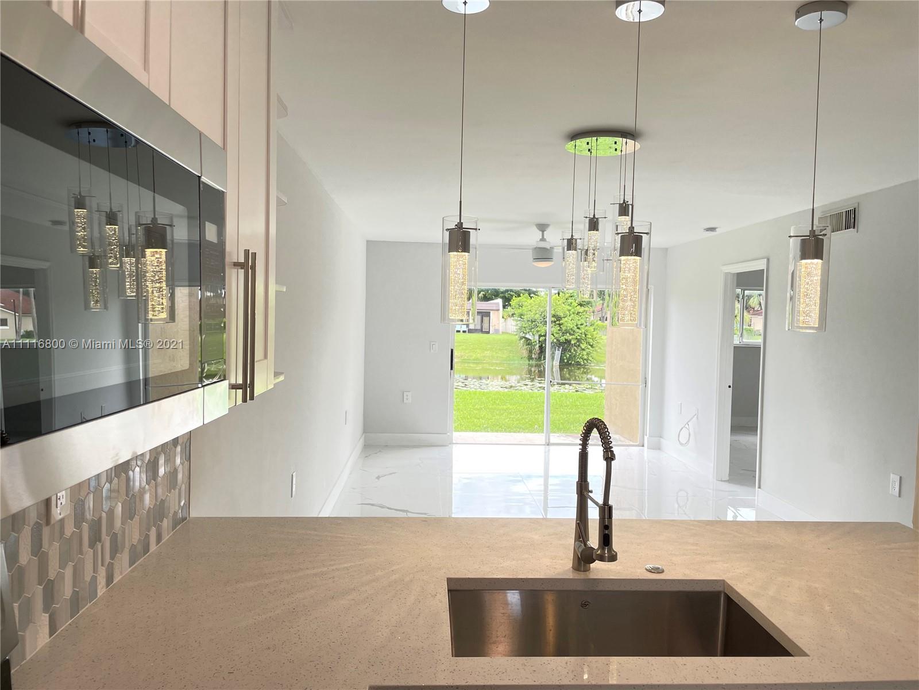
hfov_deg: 67.3
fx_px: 690
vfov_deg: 53.1
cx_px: 460
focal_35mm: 26
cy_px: 345
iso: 32
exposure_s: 1/146
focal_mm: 4.2
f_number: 1.6
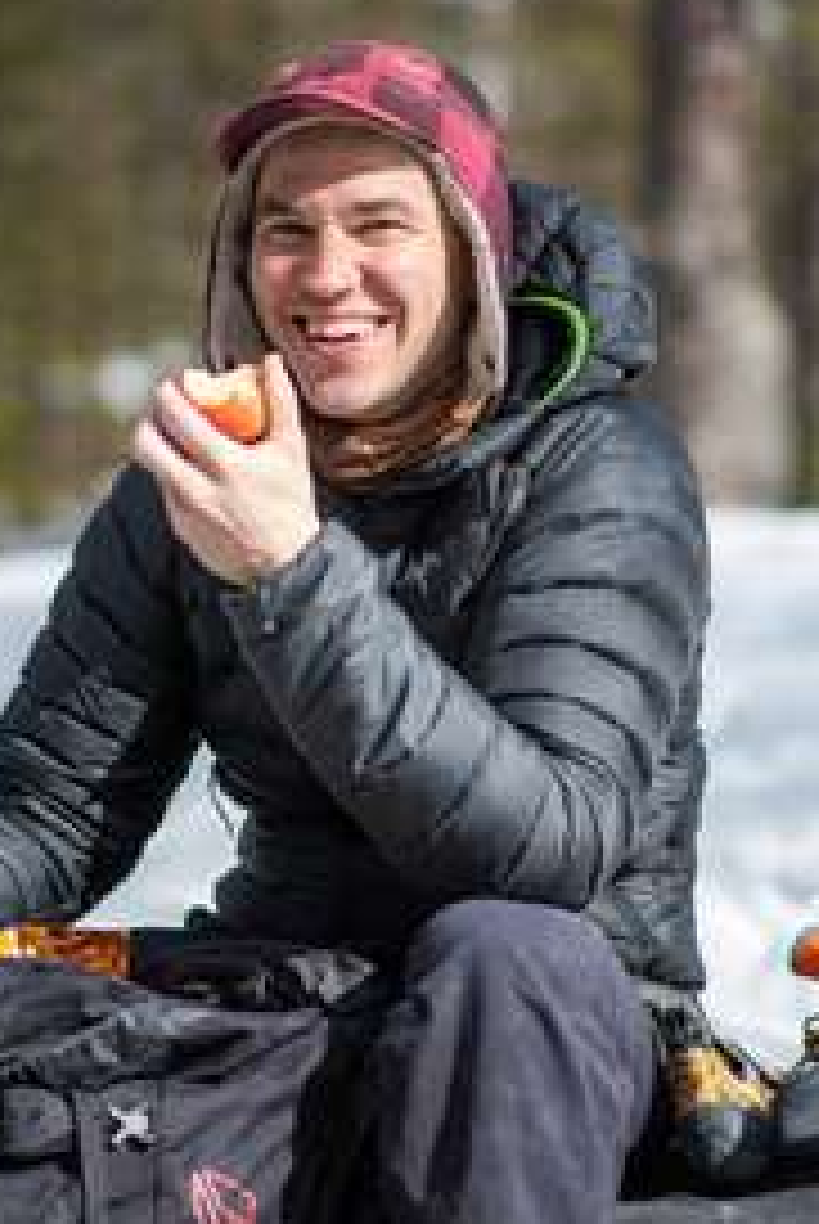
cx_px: 256
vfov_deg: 13.8
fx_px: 5037
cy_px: 760
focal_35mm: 148
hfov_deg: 9.3
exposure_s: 1/8000
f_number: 1.2
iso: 200
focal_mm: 56
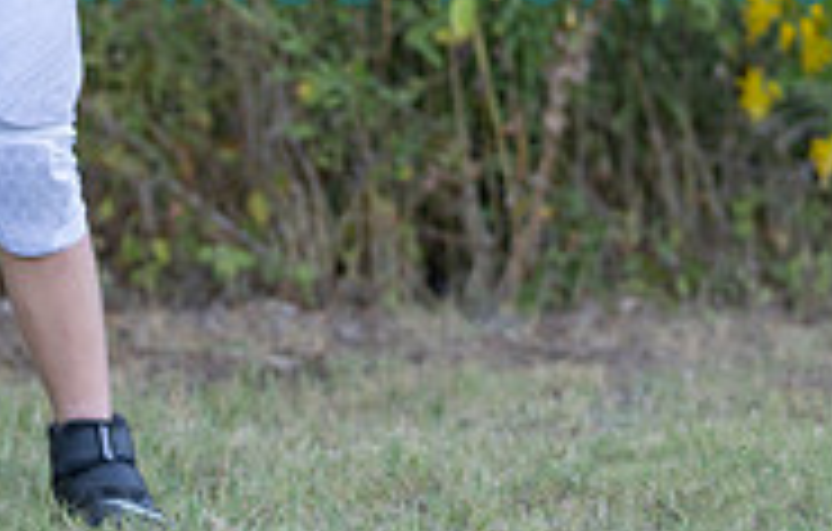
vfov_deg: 5.0
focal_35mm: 267
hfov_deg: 7.8
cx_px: -85
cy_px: -162
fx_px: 6089
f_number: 2.8
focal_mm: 83
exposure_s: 1/320
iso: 250
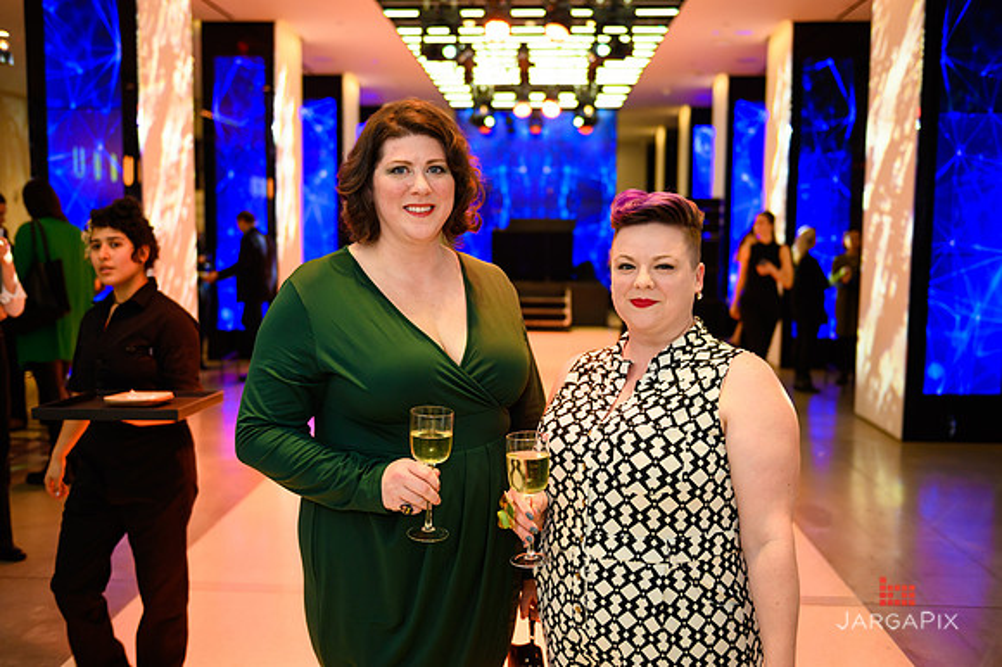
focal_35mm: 36
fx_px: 1001
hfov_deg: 53.2
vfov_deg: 36.8
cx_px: 501
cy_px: 334
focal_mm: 36
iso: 1250
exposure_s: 1/200
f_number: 3.2
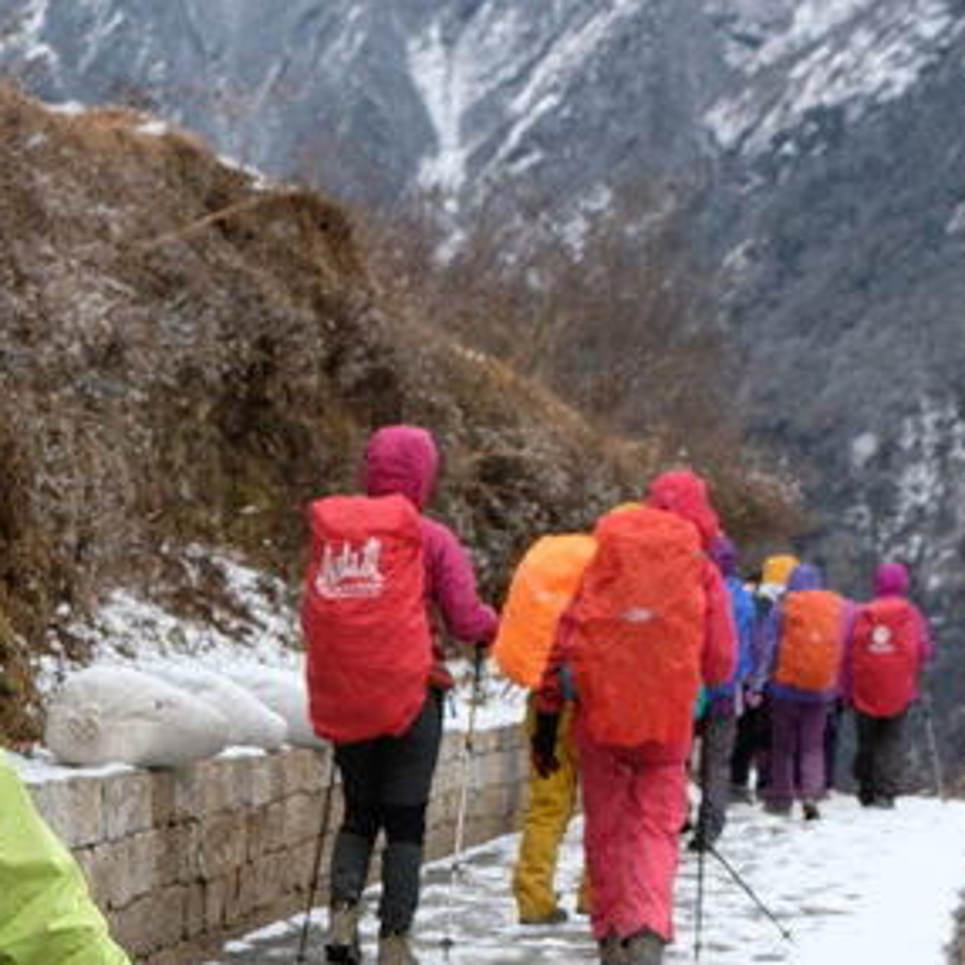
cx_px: 111
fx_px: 3280
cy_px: 1122
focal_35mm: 104
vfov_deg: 16.1
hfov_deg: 16.5
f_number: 4
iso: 400
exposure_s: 1/1000
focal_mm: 23
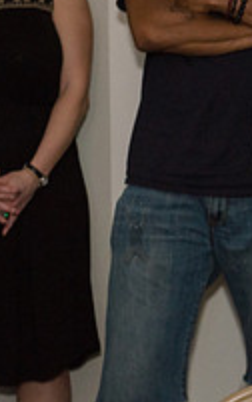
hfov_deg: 6.2
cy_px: 229
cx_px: 522
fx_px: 2259
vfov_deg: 10.2
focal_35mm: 206
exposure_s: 1/640
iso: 1600
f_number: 4.5
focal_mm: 70
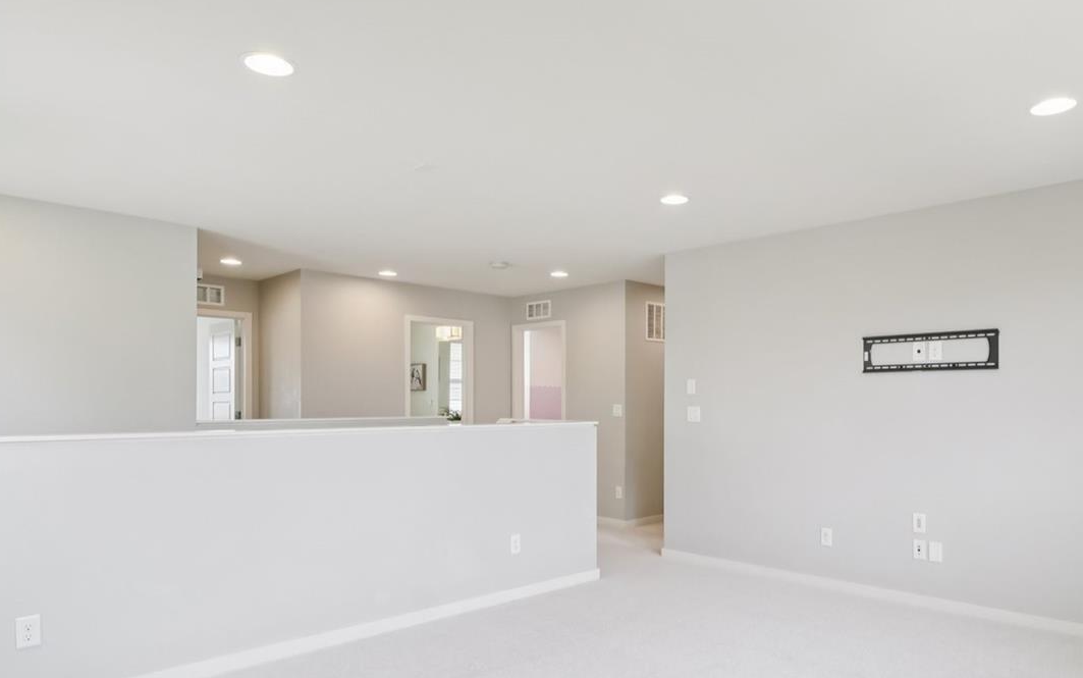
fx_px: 679
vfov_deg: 52.7
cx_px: 578
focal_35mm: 23
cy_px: 399
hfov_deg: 77.0
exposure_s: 1/25
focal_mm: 10
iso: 800
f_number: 8
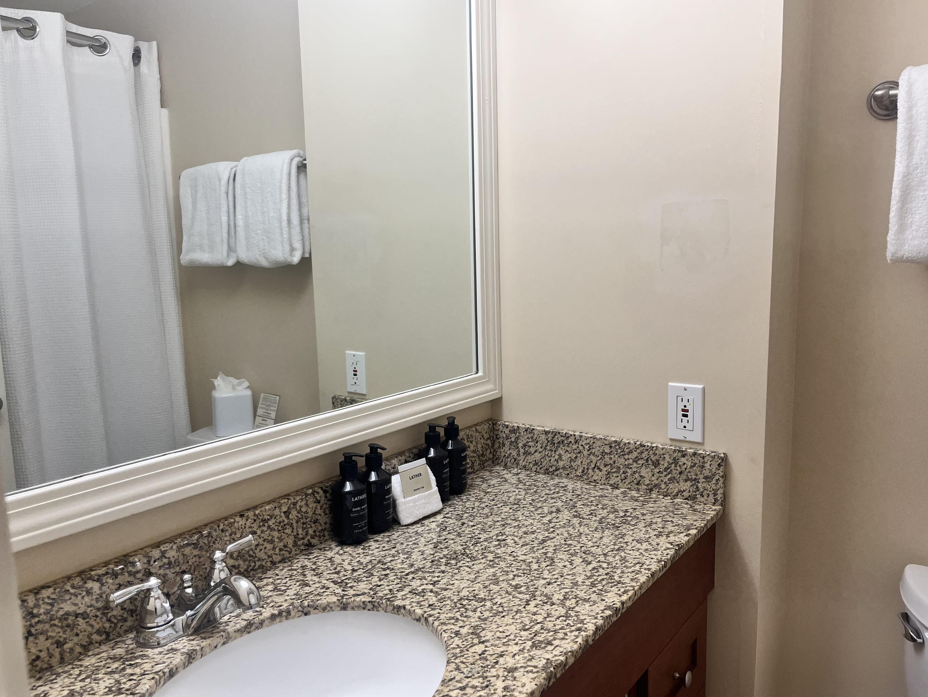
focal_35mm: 27
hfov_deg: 65.3
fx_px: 724
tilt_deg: -8.2
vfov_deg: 51.4
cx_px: 456
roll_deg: +0.6
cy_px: 343
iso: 80
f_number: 1.6
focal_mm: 5.1
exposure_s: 1/120
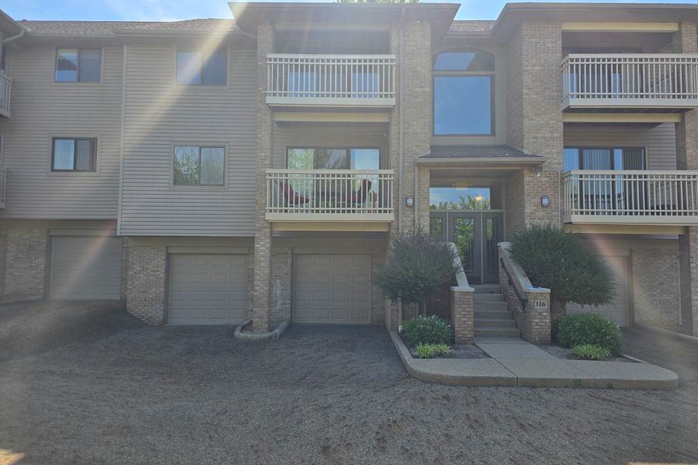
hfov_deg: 73.8
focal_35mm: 24
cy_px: 231
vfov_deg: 53.1
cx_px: 349
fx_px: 465
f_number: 1.7
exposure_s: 1/633
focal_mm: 6.3
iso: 12
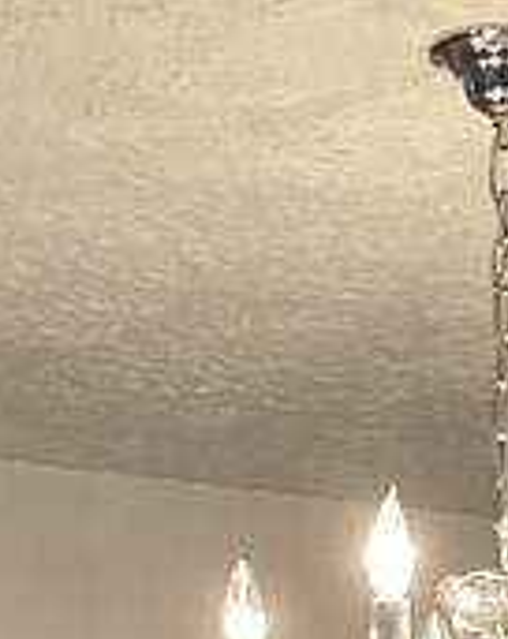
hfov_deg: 8.9
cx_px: 642
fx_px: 3206
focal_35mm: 170
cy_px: 1670
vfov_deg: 9.7
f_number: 1.8
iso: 80
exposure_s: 1/60
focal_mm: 3
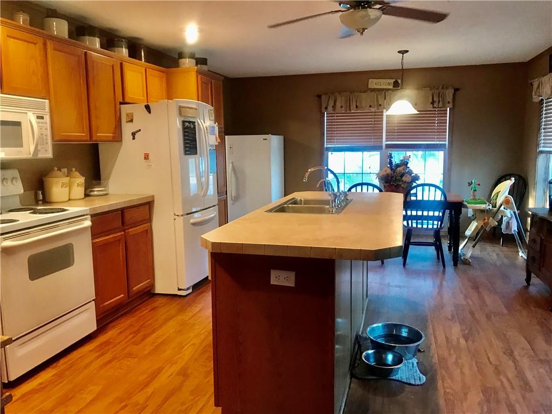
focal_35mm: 28
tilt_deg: -6.2
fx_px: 446
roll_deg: -0.4
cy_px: 207
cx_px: 276
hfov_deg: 63.4
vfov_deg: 49.7
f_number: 1.8
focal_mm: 3.99
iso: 80
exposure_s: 1/15
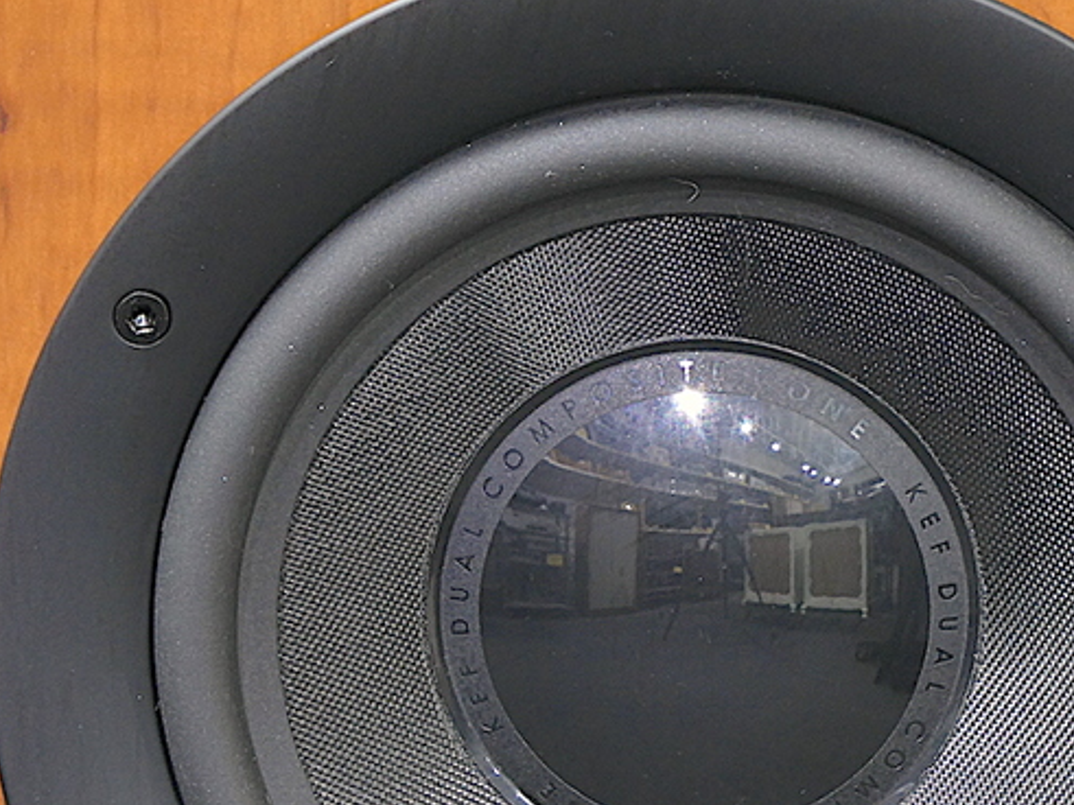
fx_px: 17091
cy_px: 643
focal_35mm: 551
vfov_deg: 2.7
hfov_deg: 3.6
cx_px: 689
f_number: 6.3
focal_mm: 50.5
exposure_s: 2.5
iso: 100
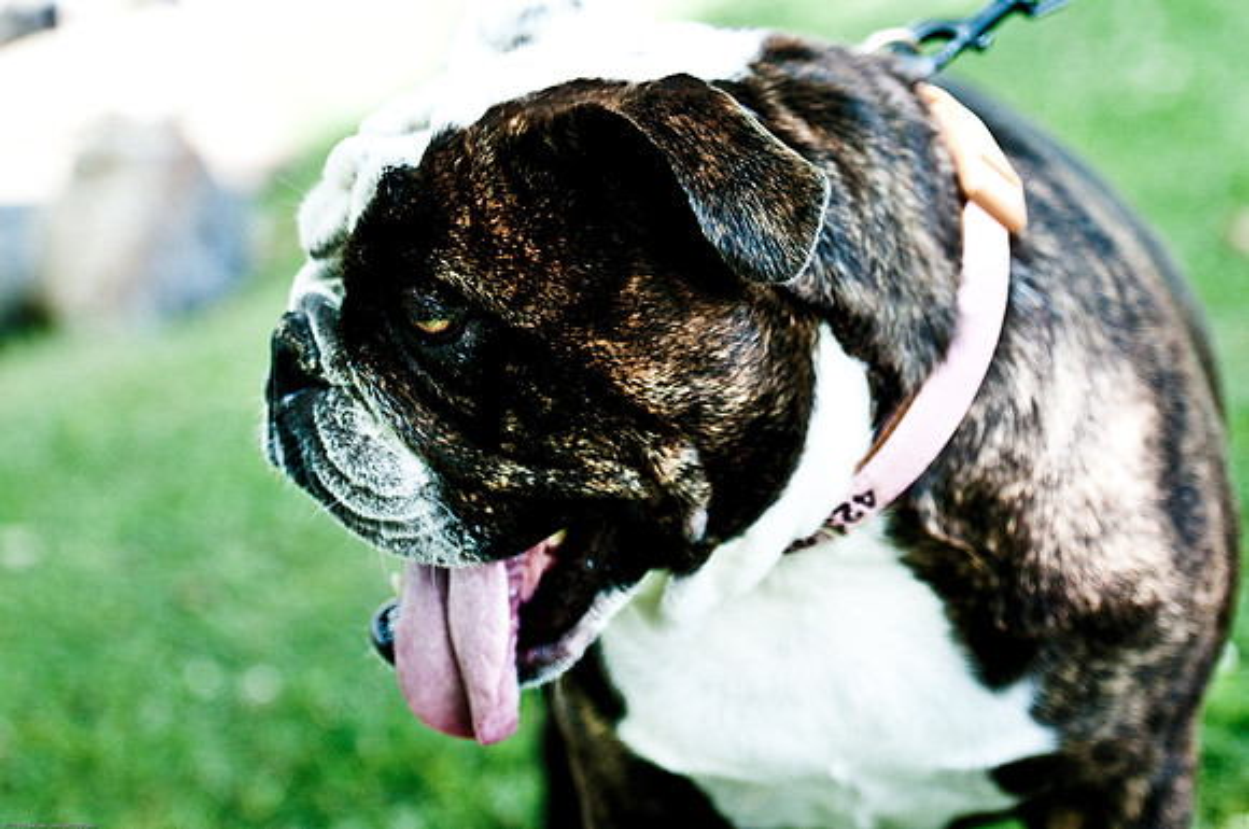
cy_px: 414
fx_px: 3638
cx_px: 624
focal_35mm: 105
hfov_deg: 19.5
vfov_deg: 13.0
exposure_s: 1/1000
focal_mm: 70
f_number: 2.8
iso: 200
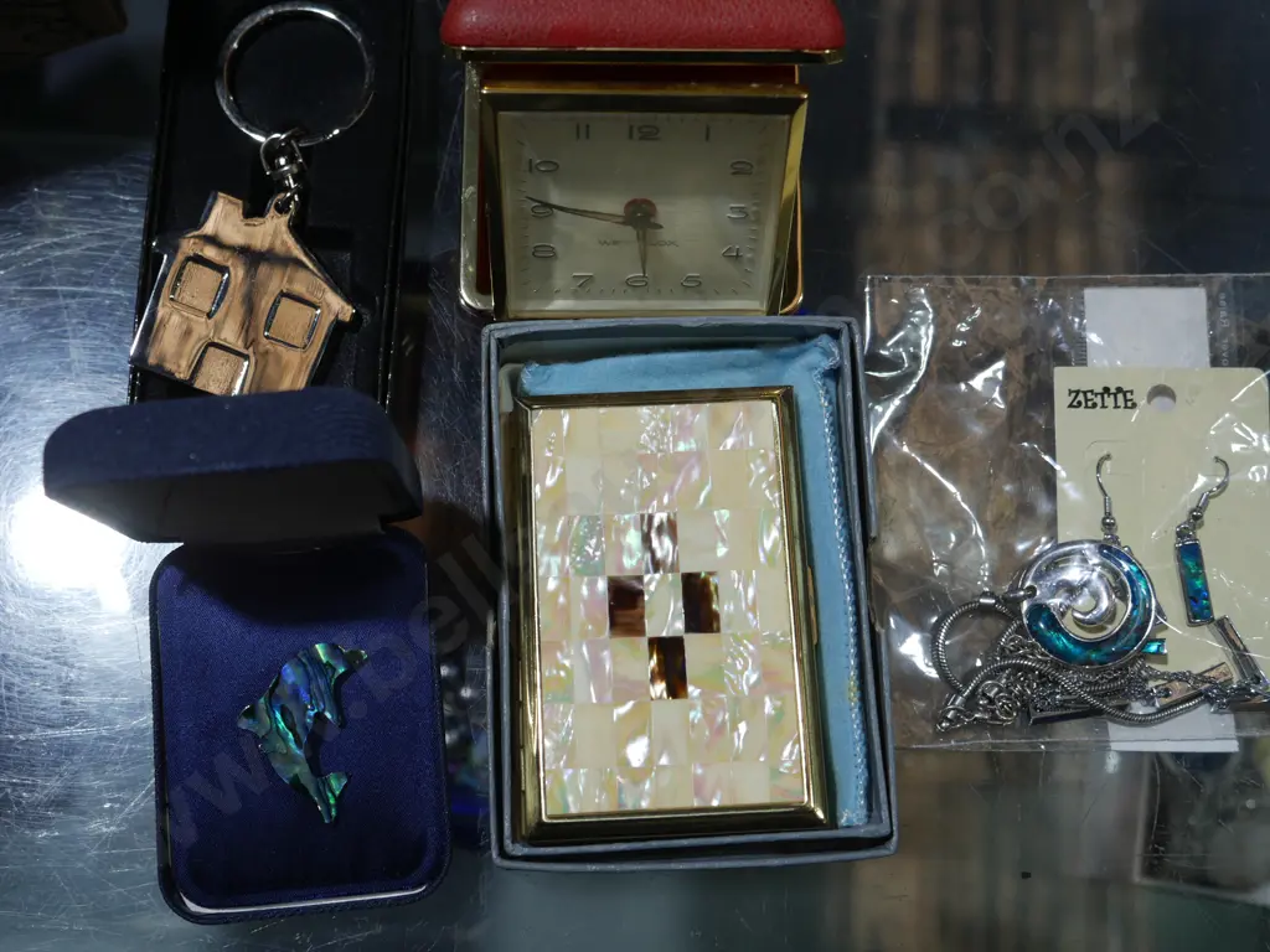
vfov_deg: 34.3
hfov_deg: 44.8
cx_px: 635
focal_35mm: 42
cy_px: 476
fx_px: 1541
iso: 200
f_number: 4.6
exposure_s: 1/100
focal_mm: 21
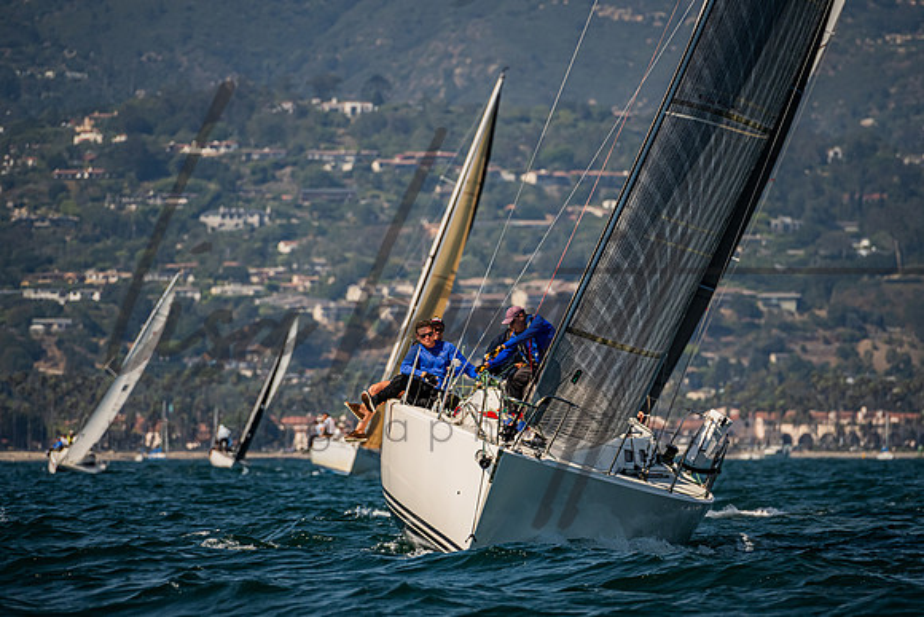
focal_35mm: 485
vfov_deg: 2.8
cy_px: 328
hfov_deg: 4.3
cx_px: 471
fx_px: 12441
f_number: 8
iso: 500
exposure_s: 1/2500
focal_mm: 400
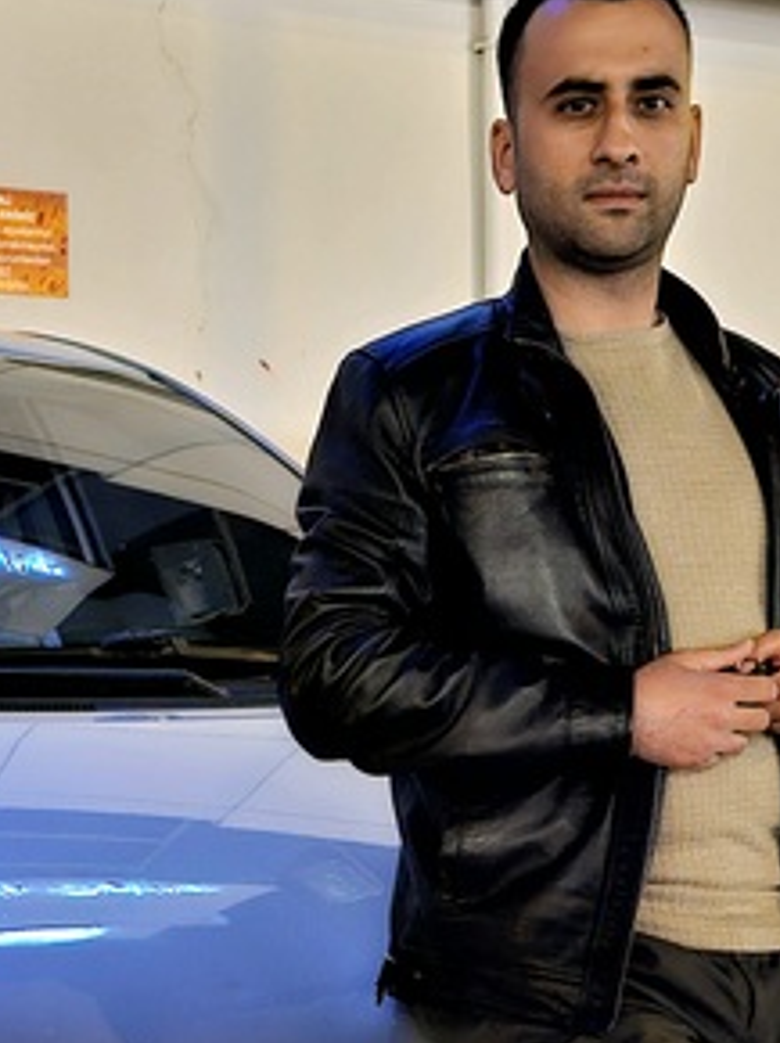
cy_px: 867
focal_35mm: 73
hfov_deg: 20.0
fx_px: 2196
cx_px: 216
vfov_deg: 26.1
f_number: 1.7
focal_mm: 6.3
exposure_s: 1/17
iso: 800
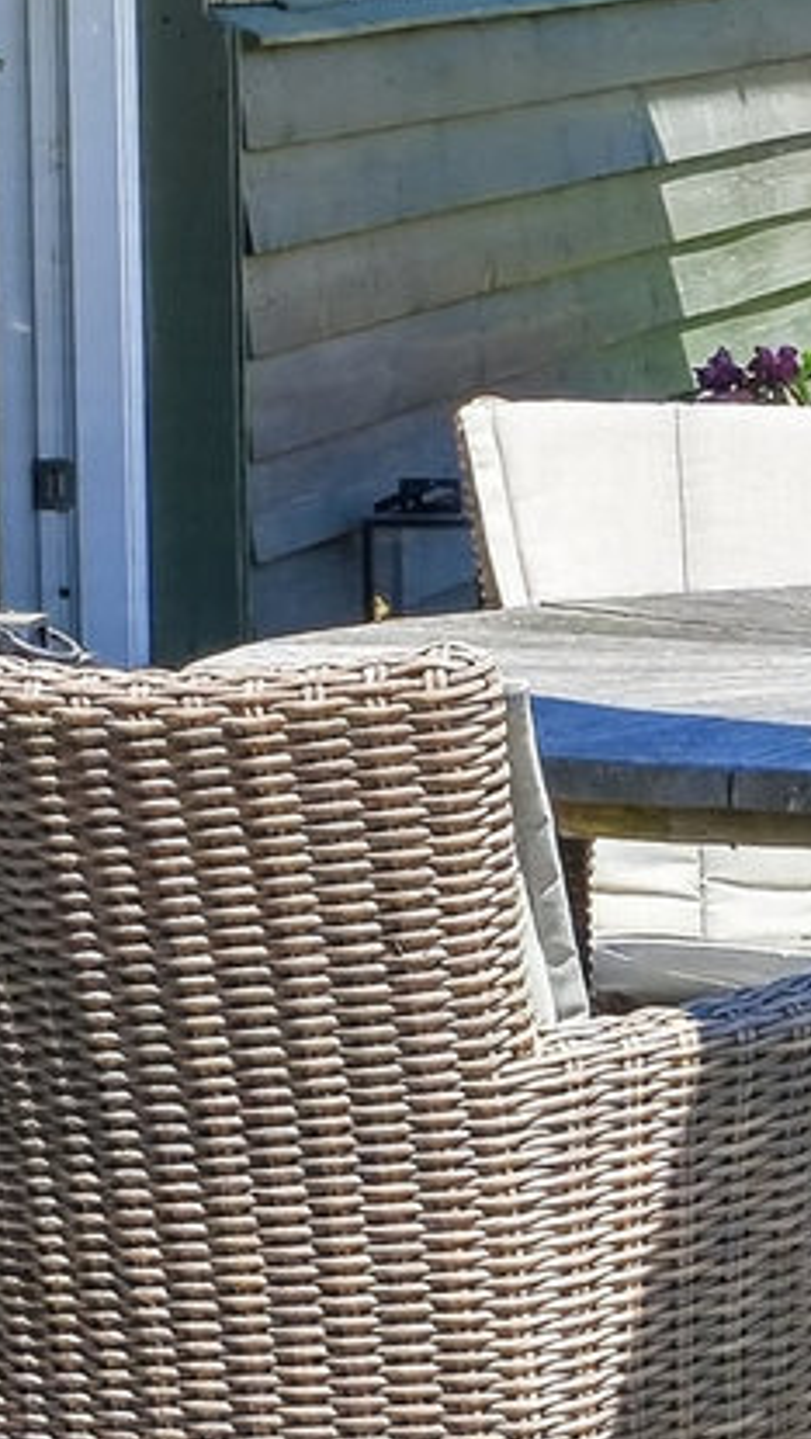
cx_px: 1067
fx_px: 8624
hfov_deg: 5.4
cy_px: 250
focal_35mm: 226
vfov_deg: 9.5
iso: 400
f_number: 8
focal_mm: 35
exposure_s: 1/125
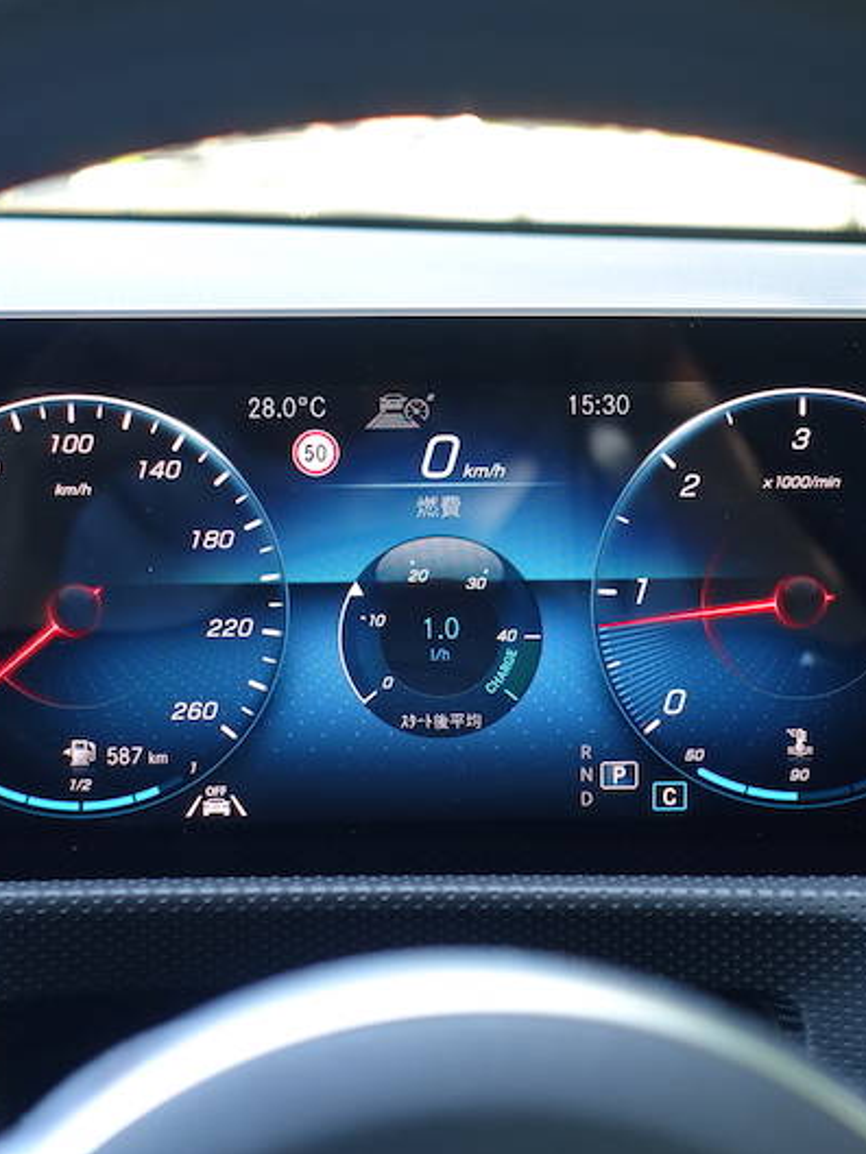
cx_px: 425
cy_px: 577
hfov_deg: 19.1
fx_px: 2567
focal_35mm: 77
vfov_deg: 25.3
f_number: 2.8
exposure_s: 1/60
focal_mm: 19.48
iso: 320
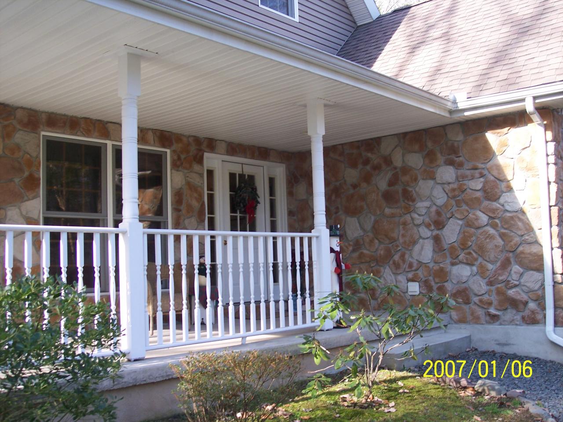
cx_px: 282
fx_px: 634
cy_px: 211
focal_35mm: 39
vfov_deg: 36.8
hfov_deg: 47.9
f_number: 3.4
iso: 100
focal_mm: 8
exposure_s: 1/90
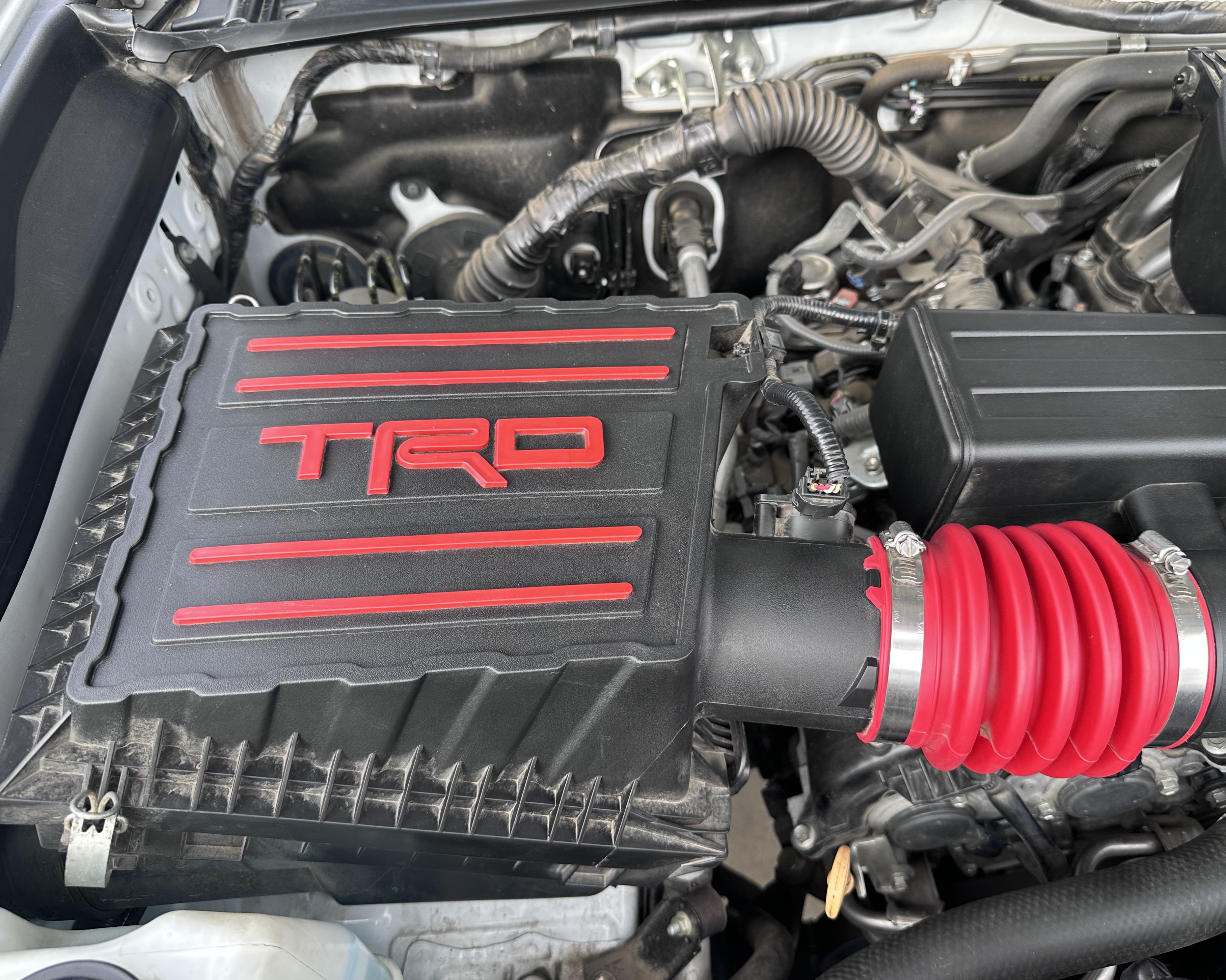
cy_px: 494
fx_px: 943
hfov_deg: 66.0
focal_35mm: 26
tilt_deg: -46.7
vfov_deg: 54.9
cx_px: 654
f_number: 1.78
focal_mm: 6.86
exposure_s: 1/131
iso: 64
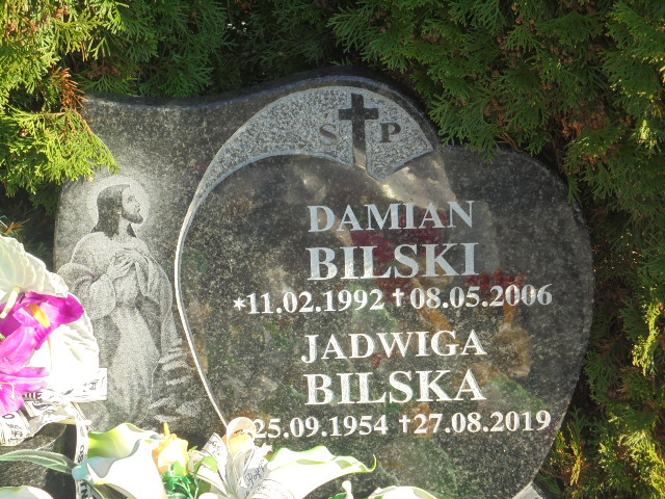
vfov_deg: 20.2
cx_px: 332
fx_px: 1402
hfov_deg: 26.7
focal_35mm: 73
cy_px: 250
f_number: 6.1
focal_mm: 13.1
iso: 100
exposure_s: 1/125
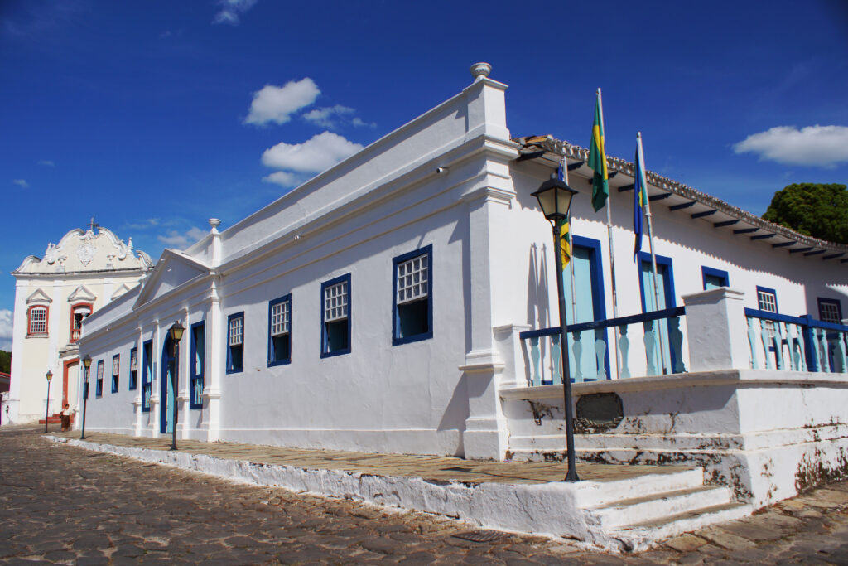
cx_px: 424
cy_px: 283
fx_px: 636
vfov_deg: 47.9
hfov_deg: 67.4
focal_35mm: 27
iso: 100
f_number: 5
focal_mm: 18
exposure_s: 1/2000
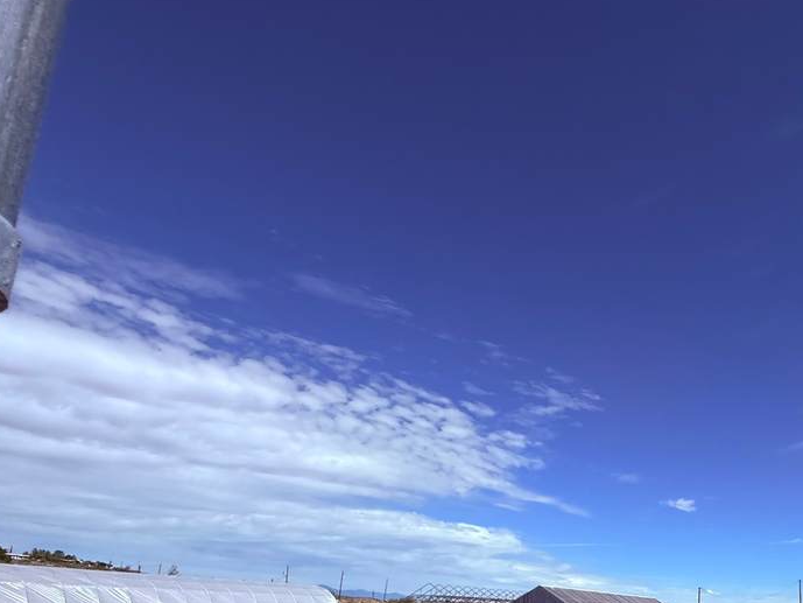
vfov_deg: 48.8
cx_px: 695
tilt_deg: +10.9
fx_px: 603
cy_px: 514
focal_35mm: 26
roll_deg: -0.9
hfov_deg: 59.2
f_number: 2.2
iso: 50
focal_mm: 2.22
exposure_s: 1/3891
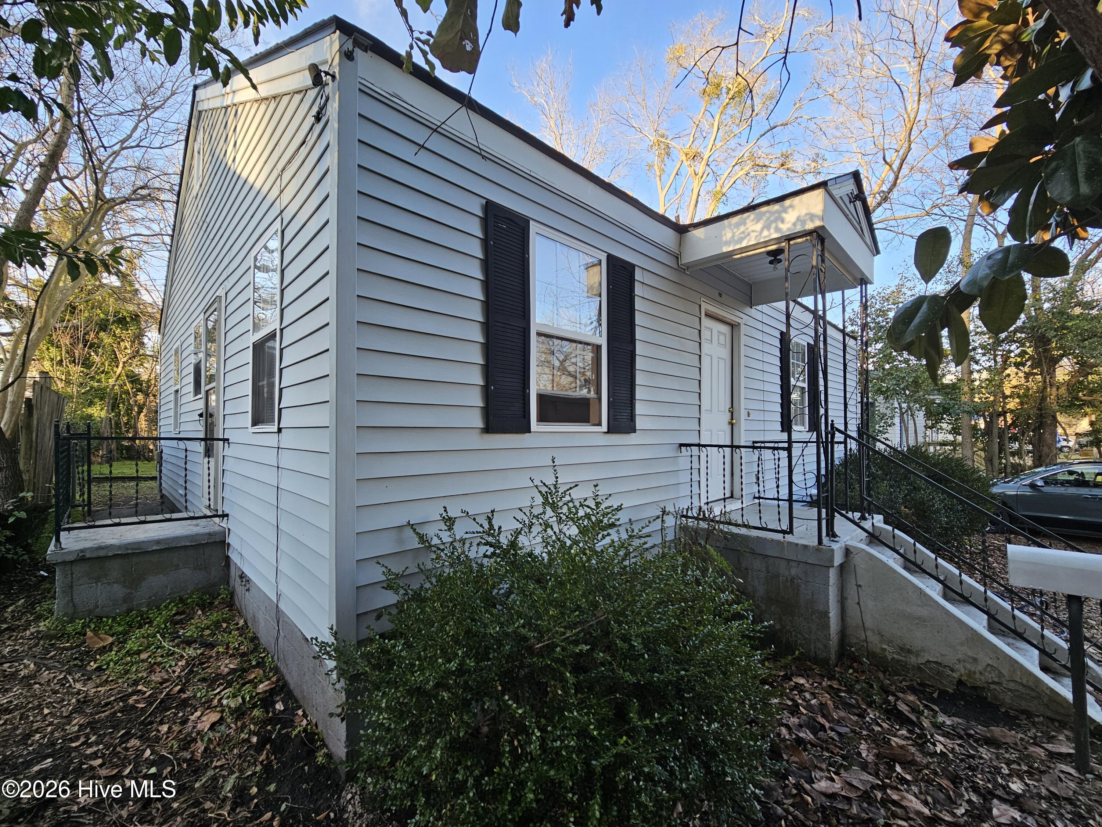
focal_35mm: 13
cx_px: 551
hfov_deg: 106.2
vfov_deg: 89.9
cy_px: 414
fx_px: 414
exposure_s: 1/127
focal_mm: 2.2
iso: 50
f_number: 2.2
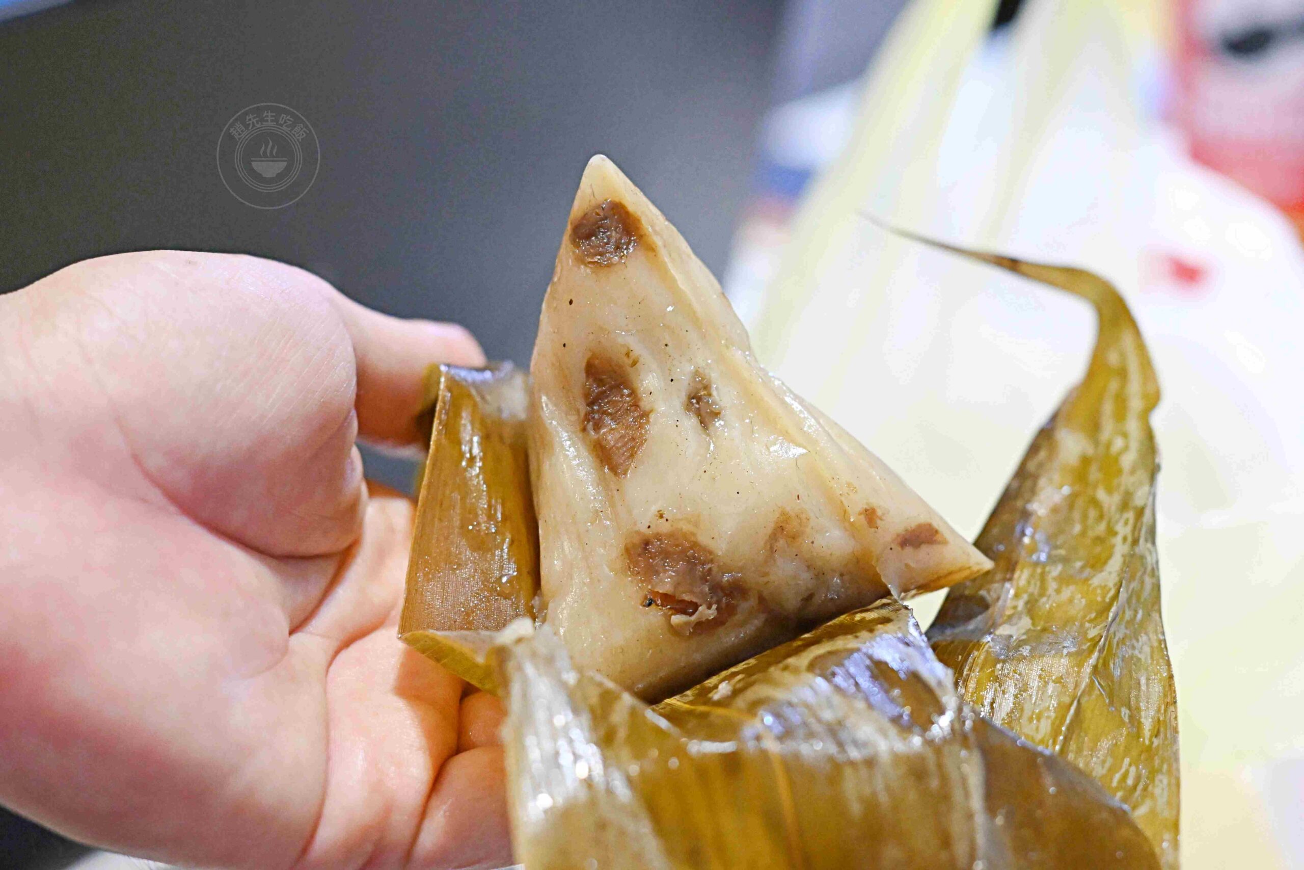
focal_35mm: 75
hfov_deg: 27.0
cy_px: 435
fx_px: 2717
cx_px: 652
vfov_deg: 18.2
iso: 4000
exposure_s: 1/200
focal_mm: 50
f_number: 3.2
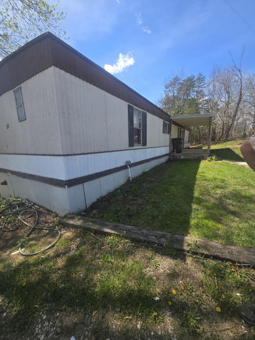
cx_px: 128
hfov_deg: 89.9
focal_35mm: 13
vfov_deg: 106.2
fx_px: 128
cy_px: 170
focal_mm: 1.7
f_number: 2.2
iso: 25
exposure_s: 1/574
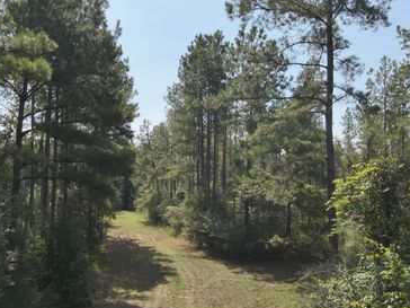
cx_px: 196
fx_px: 391
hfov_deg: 55.3
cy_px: 175
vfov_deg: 42.8
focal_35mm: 33
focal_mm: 4.4
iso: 100
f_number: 2.8
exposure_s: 1/1500
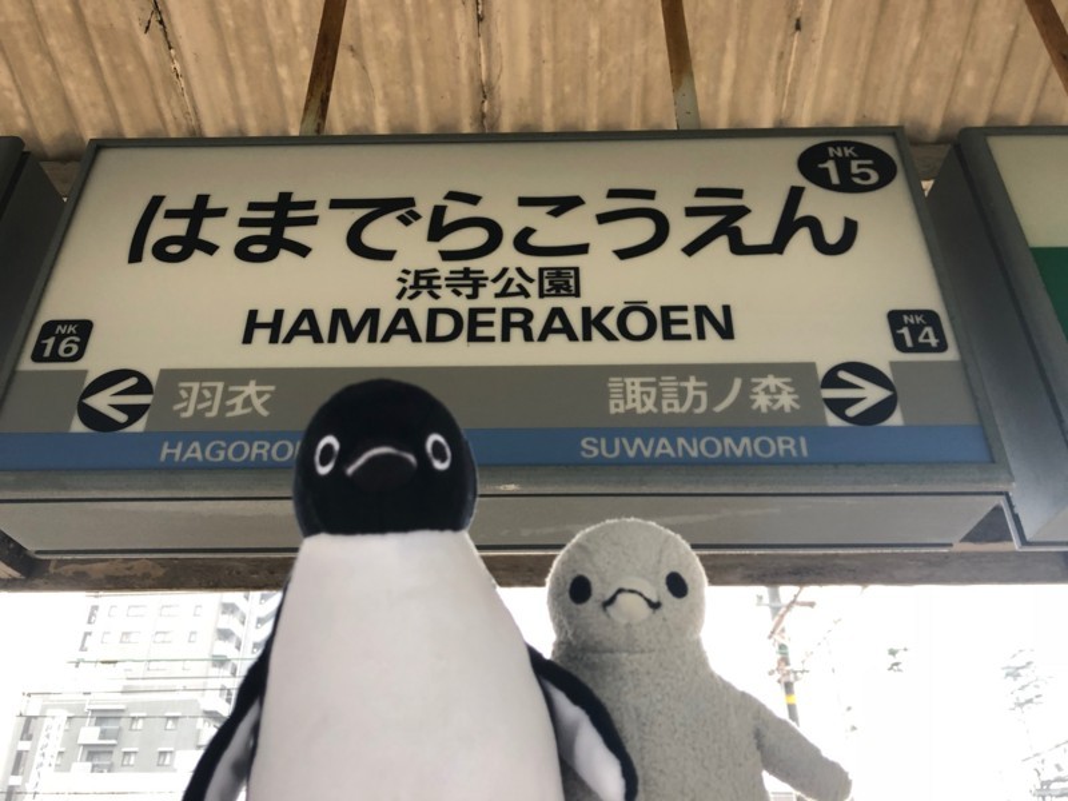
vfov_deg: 49.7
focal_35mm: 28
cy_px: 400
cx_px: 534
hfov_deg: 63.4
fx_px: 864
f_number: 1.8
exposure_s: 1/24
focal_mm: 3.99
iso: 40
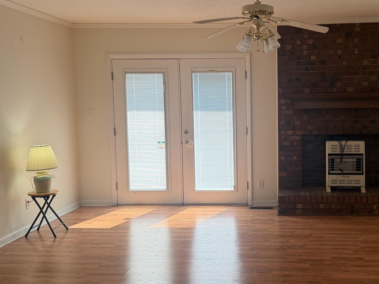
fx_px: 460
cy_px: 143
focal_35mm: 42
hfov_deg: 43.8
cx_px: 266
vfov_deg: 34.4
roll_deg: +0.4
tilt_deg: -4.9
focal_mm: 6.76
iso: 125
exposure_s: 1/201
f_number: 1.78
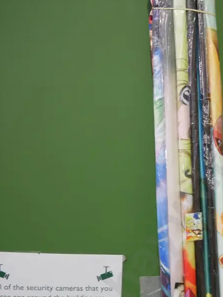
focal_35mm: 48
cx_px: 190
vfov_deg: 39.1
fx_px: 412
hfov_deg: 29.3
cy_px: 202
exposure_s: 1/60
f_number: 3.6
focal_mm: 14
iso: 800
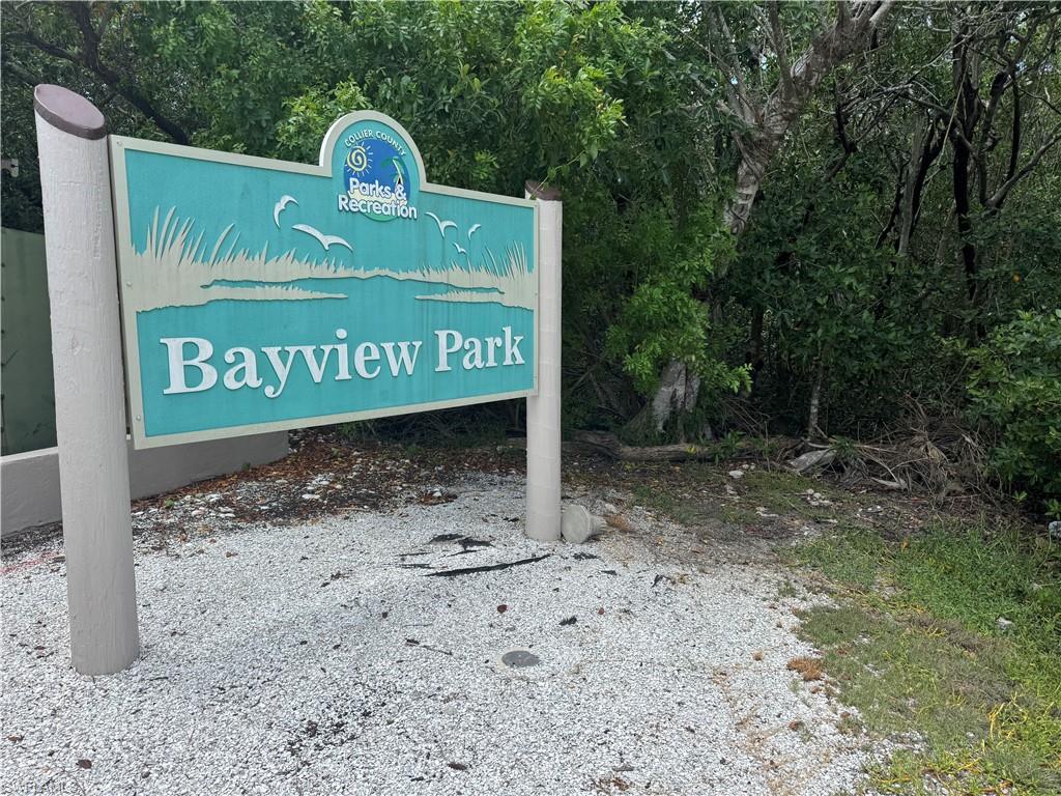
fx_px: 736
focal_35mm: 24
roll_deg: -0.2
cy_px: 398
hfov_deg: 71.6
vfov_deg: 56.8
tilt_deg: -6.7
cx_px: 530
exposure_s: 1/2604
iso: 80
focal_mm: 6.76
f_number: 1.78
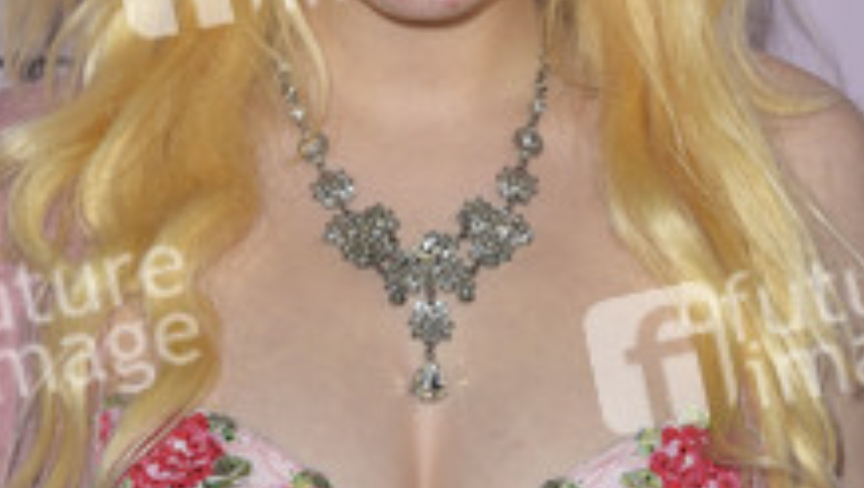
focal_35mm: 188
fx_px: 4310
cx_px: 430
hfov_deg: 11.4
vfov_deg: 6.5
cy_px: 143
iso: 200
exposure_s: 1/250
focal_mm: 98
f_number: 7.1
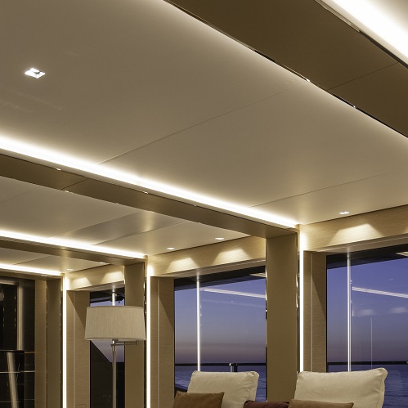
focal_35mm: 46
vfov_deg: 34.6
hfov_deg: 36.8
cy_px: 373
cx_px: 200
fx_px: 613
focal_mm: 18
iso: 400
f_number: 8
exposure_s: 1/5
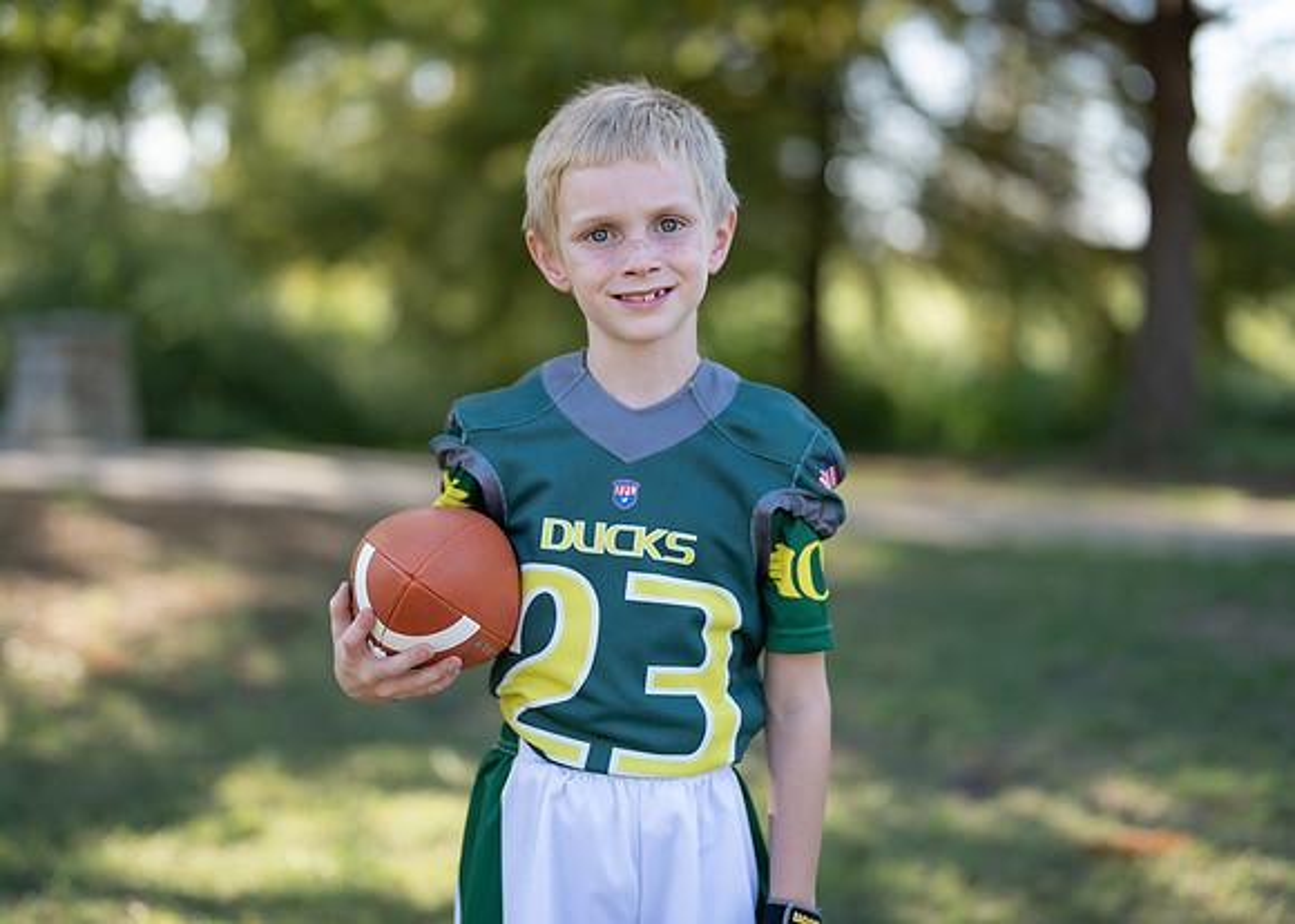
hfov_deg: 31.9
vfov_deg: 23.1
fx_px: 2263
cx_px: 654
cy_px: 381
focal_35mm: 62
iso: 100
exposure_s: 1/1250
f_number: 1.2
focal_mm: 50
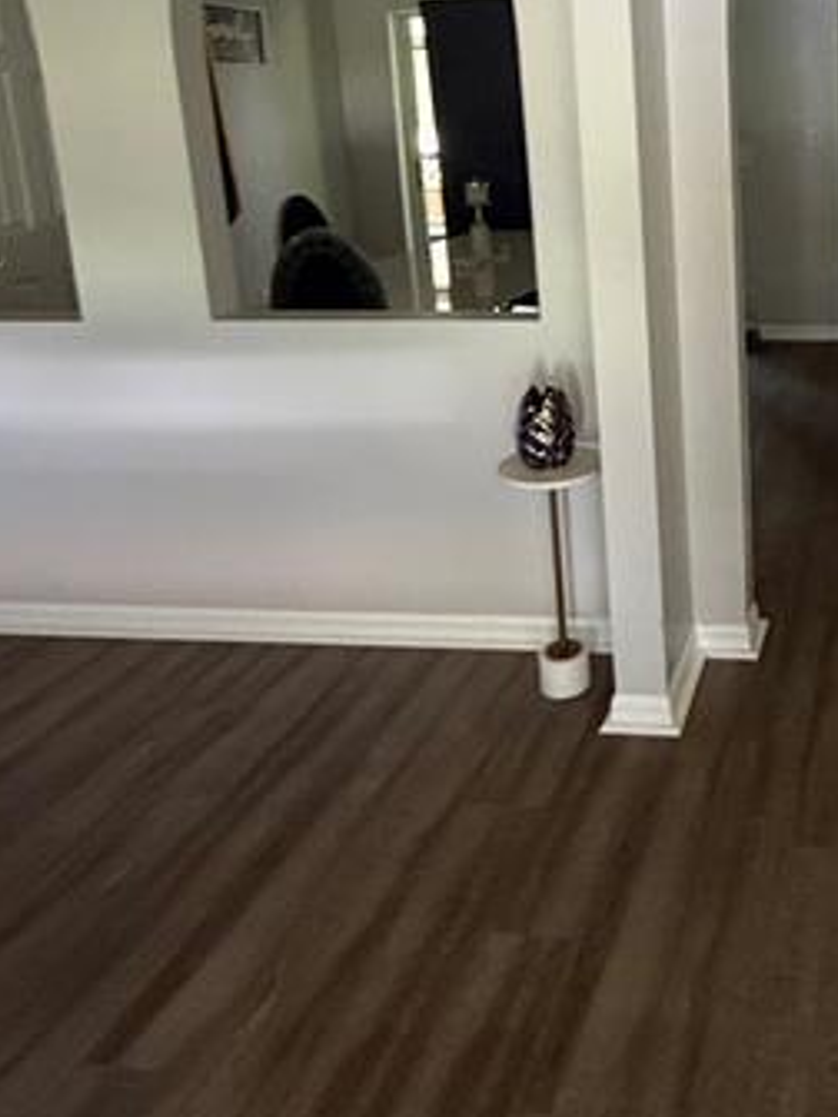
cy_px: 289
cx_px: 818
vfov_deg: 54.4
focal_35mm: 32
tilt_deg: -11.3
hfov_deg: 39.5
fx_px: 1033
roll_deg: +0.3
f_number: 2.2
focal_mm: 2.22
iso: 500
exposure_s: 1/60
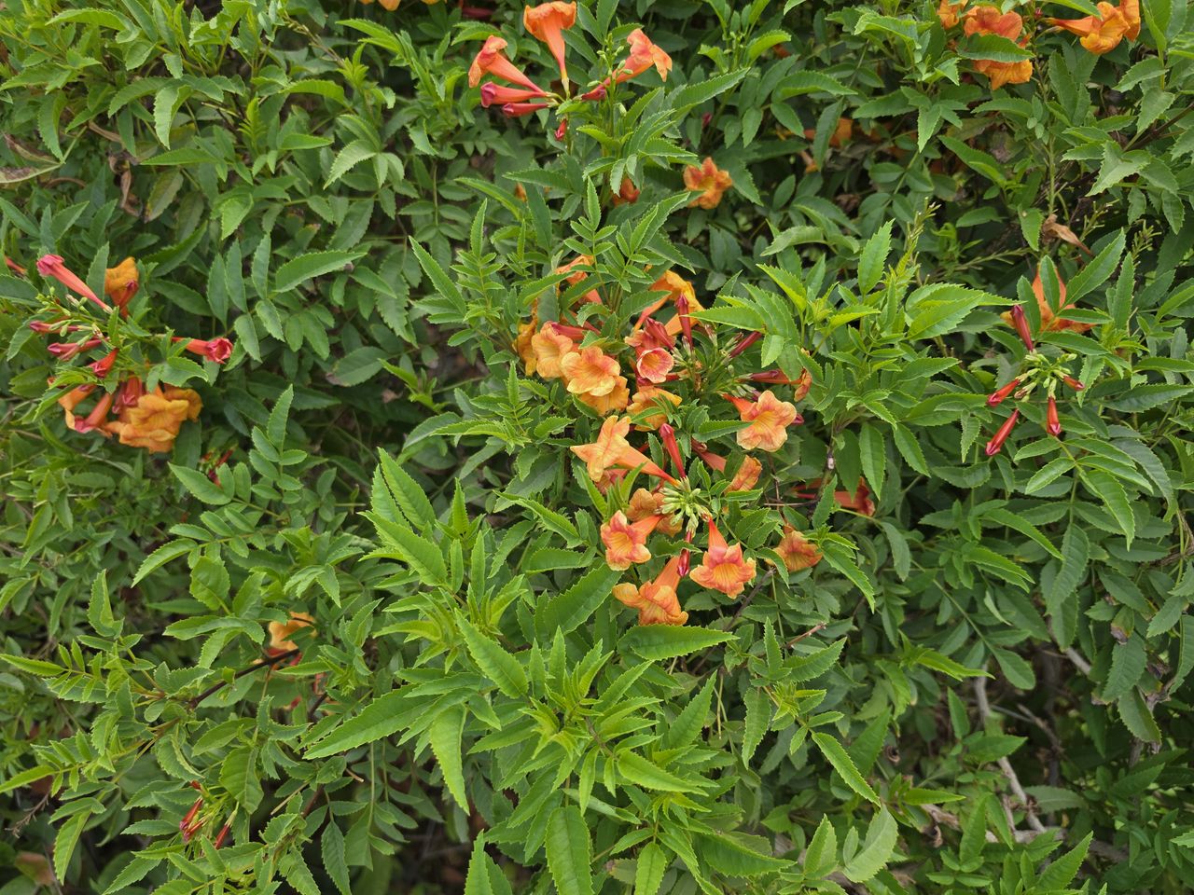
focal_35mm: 23
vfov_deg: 58.9
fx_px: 793
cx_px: 597
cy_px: 448
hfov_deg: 73.9
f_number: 1.4
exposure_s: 1/180
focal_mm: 6.5
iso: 50
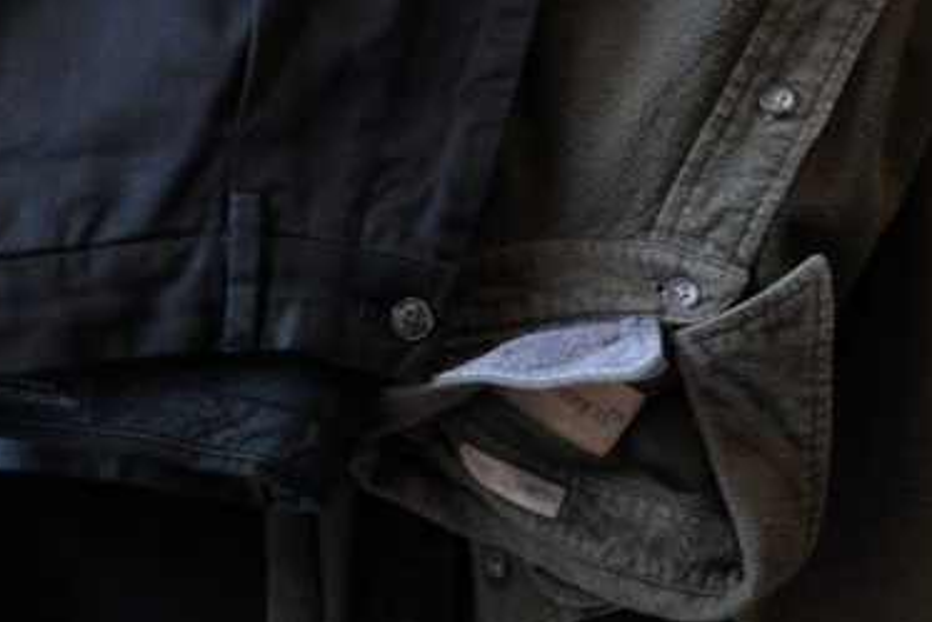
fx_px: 2823
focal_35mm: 109
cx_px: 560
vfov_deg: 12.5
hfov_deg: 18.7
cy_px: 37
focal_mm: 35
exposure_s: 1/52
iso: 200
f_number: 2
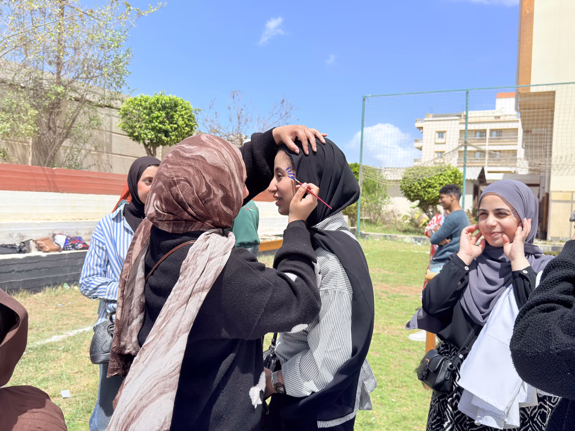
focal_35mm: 30
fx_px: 498
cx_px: 288
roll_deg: -2.3
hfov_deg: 60.0
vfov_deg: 46.8
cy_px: 216
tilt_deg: -0.7
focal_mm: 6.76
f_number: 1.78
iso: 100
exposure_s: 1/6173
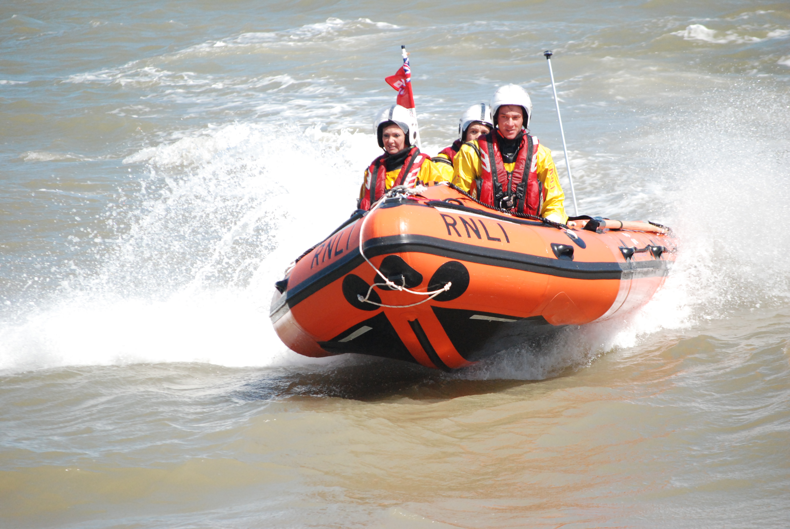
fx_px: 5438
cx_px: 395
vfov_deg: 5.6
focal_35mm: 248
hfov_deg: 8.3
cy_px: 264
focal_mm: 165
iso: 1000
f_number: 6.3
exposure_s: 1/2500
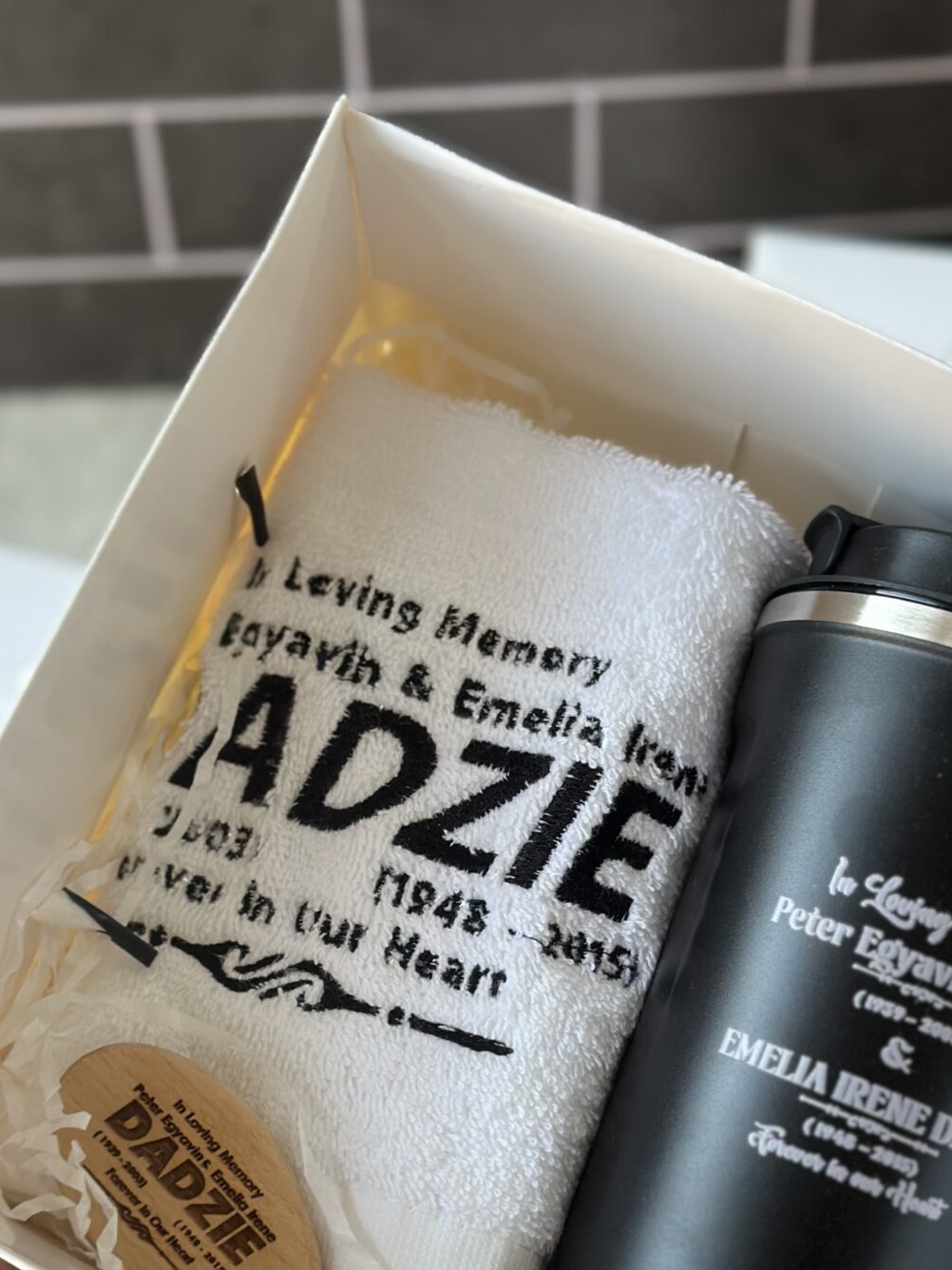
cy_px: 821
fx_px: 2530
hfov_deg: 21.2
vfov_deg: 28.0
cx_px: 615
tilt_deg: -57.2
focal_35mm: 69
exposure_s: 1/100
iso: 125
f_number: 1.78
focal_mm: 6.86
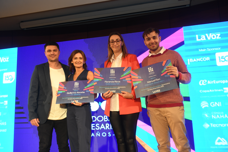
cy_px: 76
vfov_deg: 41.1
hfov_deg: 58.7
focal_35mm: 32
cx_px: 114
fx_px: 203
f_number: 3.5
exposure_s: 1/160
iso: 1600
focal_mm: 32
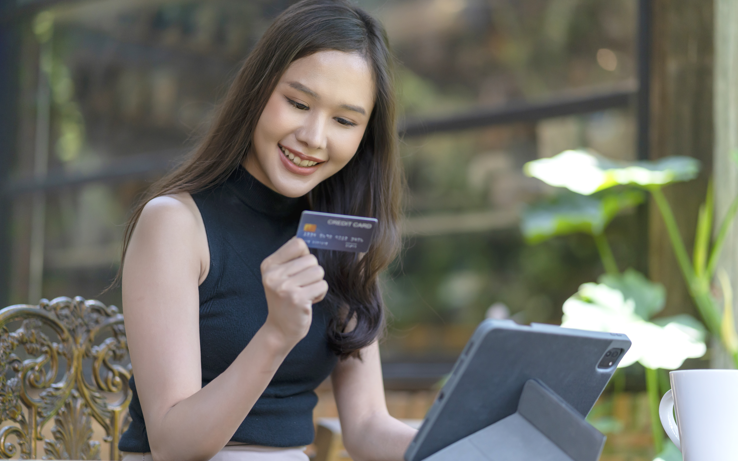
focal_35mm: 87
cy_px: 235
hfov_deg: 23.8
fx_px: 1750
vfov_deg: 15.0
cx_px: 370
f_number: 1.8
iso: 800
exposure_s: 1/1600
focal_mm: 85
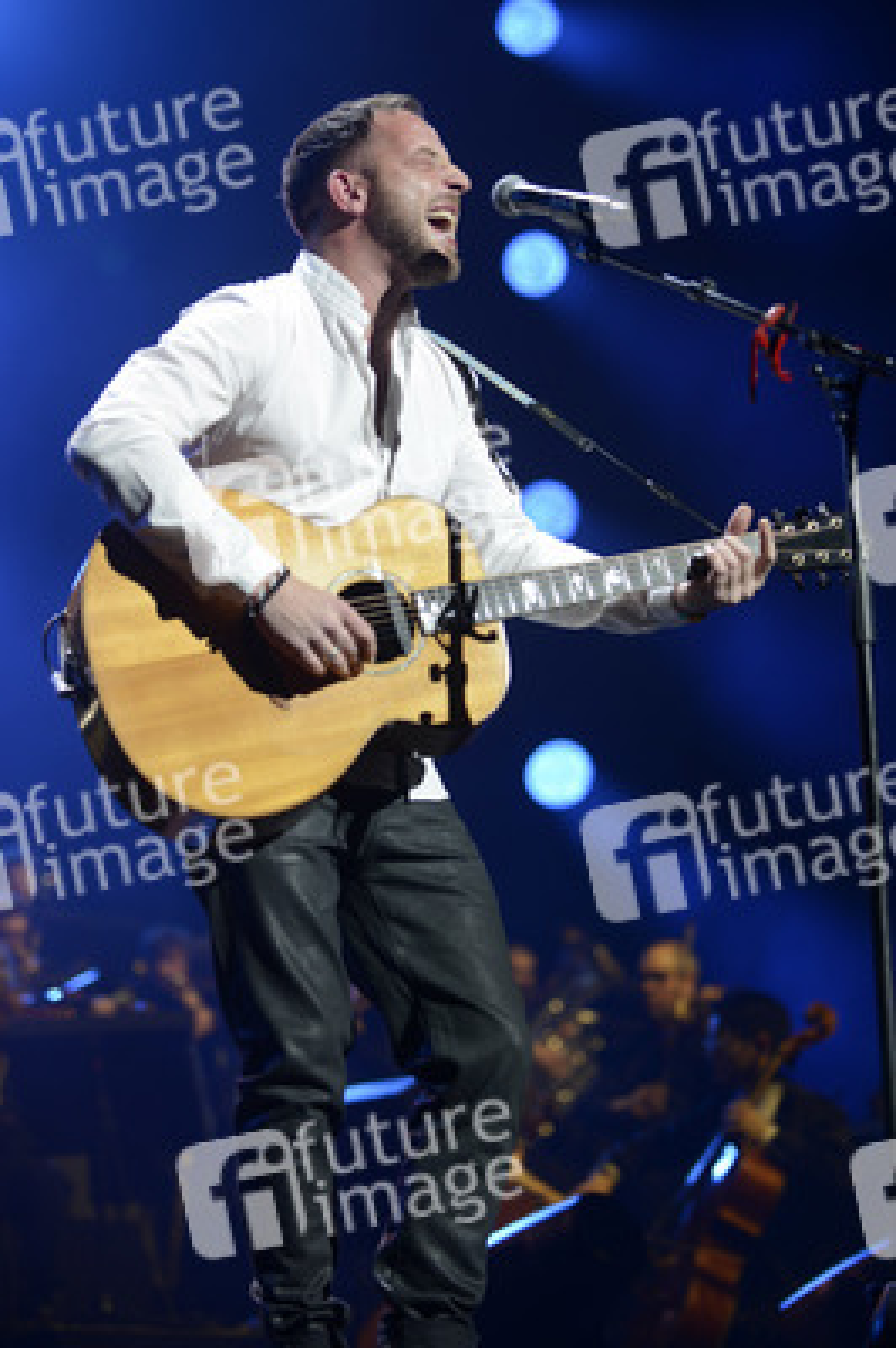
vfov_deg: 23.7
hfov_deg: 15.9
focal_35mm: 86
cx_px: 448
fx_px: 3216
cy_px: 674
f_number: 2.8
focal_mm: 86
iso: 800
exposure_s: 1/250
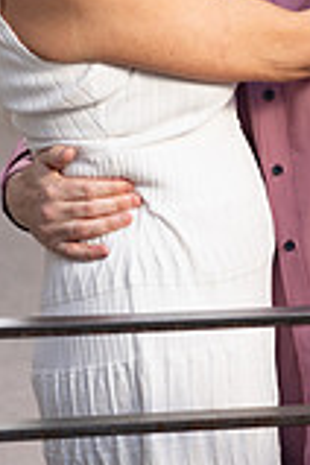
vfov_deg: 10.4
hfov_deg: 6.9
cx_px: 269
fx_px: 2557
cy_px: 82
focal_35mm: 198
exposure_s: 1/200
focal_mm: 70
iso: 250
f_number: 4
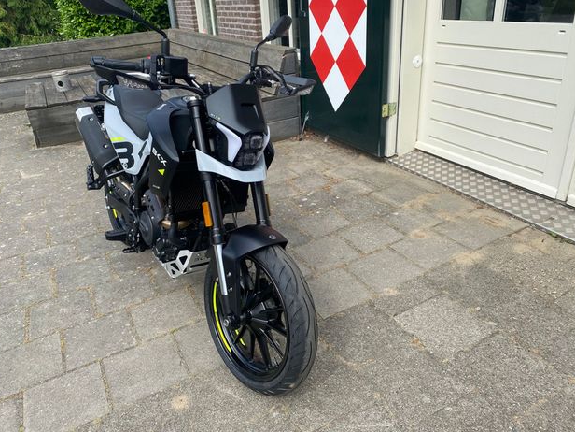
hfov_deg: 65.3
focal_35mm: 27
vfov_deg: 51.3
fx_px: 448
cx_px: 285
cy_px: 209
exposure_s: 1/1007
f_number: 1.8
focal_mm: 4.25
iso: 32
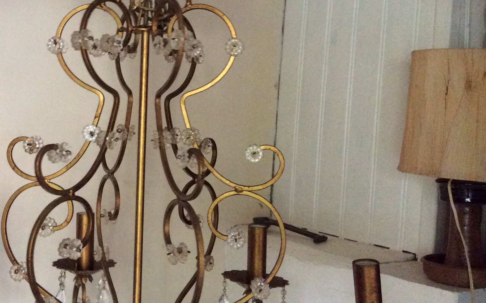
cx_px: 150
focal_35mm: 50
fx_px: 662
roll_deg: -0.1
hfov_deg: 39.7
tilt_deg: -0.8
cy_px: 117
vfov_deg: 25.8
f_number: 2.4
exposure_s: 1/20
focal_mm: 3.3
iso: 250
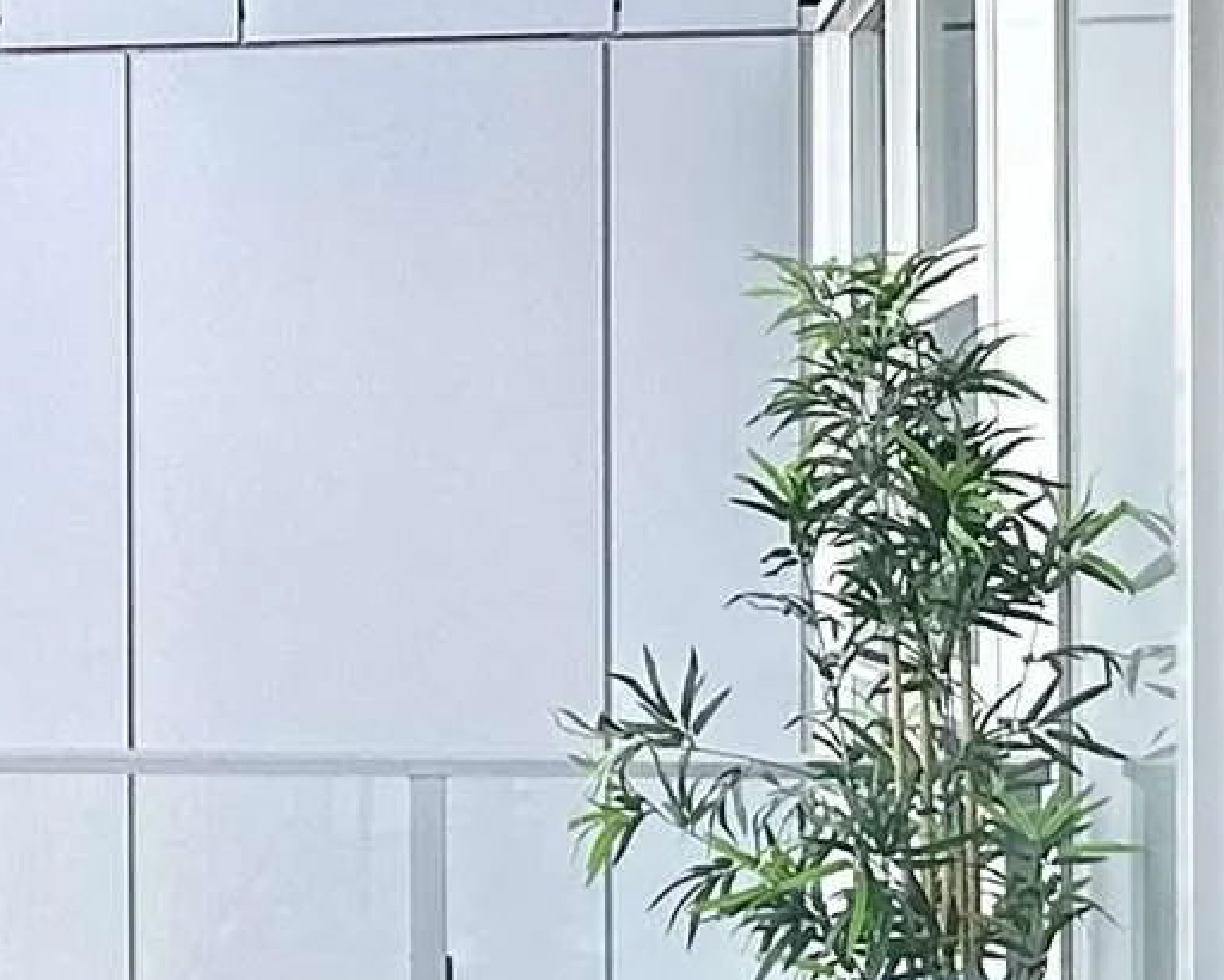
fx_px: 2972
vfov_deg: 18.7
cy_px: 528
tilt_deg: -0.1
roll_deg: +0.5
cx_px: 88
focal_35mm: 82
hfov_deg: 22.6
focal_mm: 2.22
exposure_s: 1/399
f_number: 2.2
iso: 40
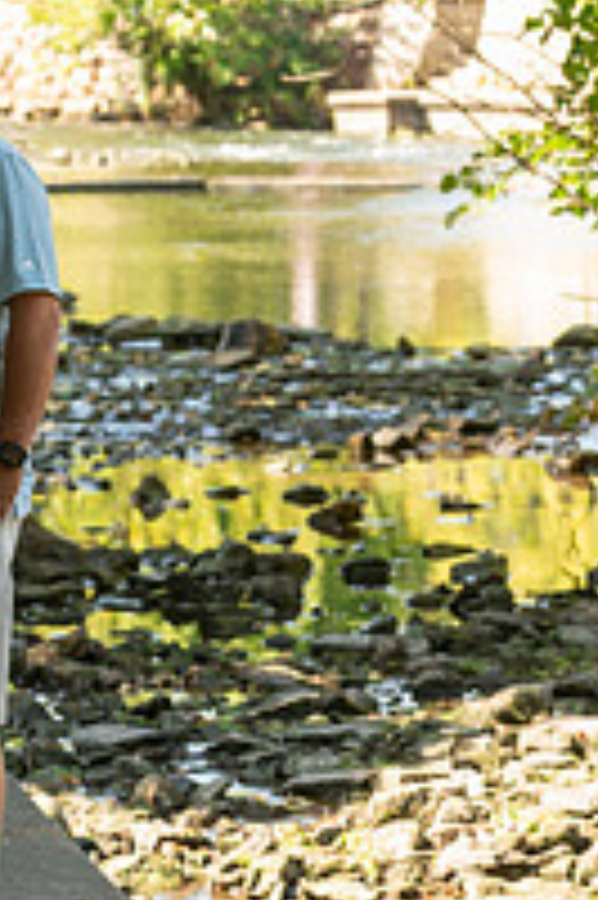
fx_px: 5491
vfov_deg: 9.3
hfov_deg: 6.2
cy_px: 94
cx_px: -38
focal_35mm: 220
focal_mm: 98
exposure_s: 1/100
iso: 250
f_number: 5
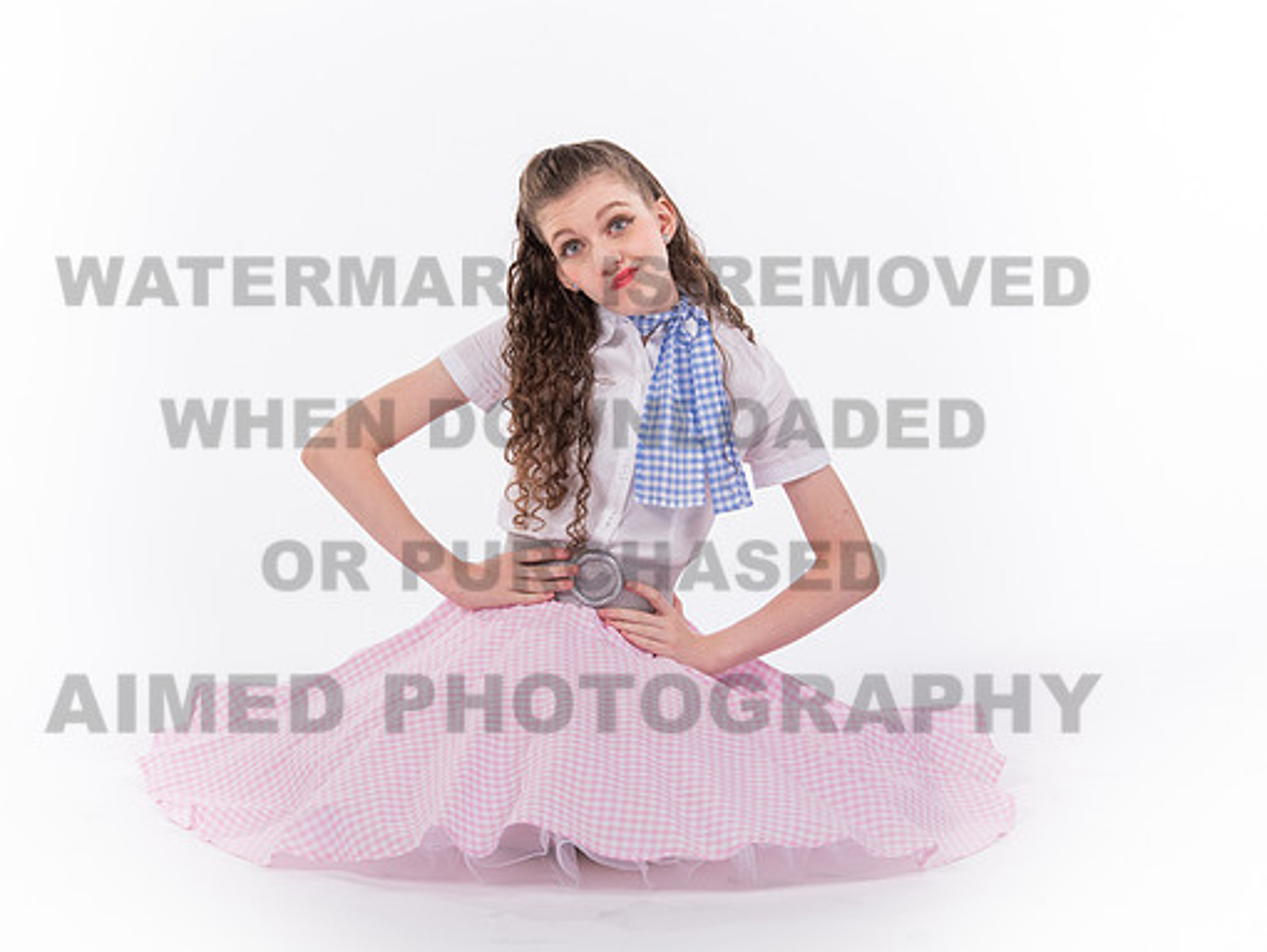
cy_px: 456
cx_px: 592
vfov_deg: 11.5
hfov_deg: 15.3
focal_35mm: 129
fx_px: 4724
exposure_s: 1/200
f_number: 11
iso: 320
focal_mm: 112
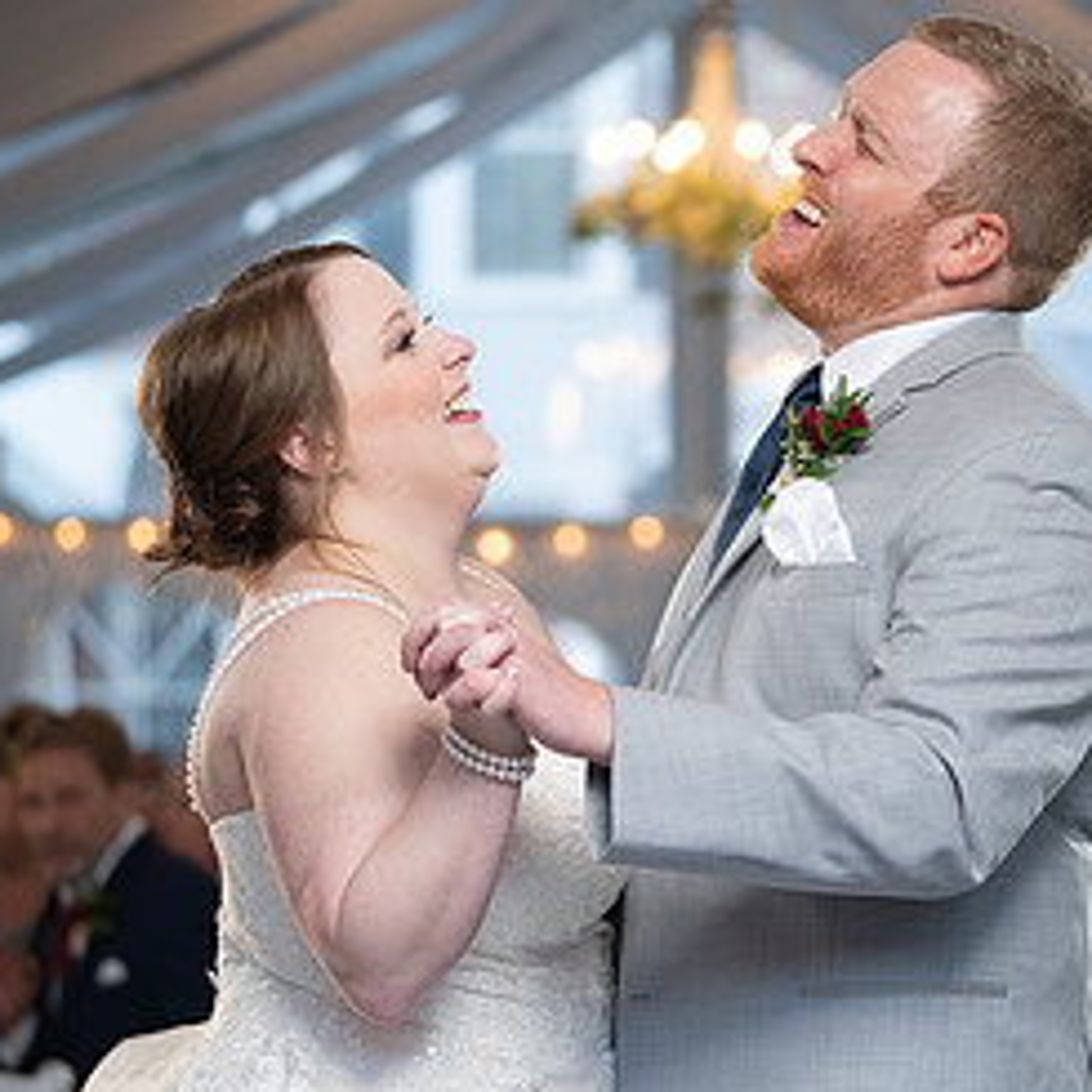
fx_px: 5282
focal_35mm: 148
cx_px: 683
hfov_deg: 11.8
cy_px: 644
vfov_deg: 11.8
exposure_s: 1/250
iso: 500
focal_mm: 70
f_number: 2.8
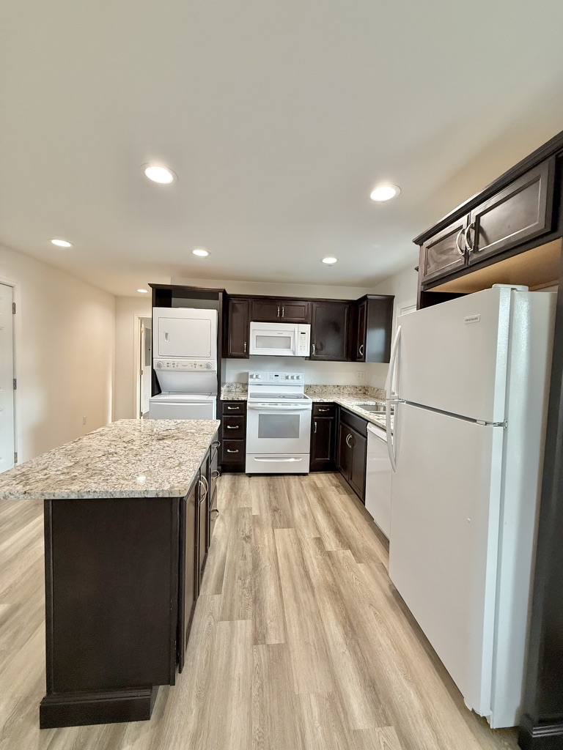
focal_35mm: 14
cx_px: 282
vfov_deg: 102.1
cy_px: 375
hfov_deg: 85.7
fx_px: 304
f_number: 2.2
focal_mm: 2.22
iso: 250
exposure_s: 1/120
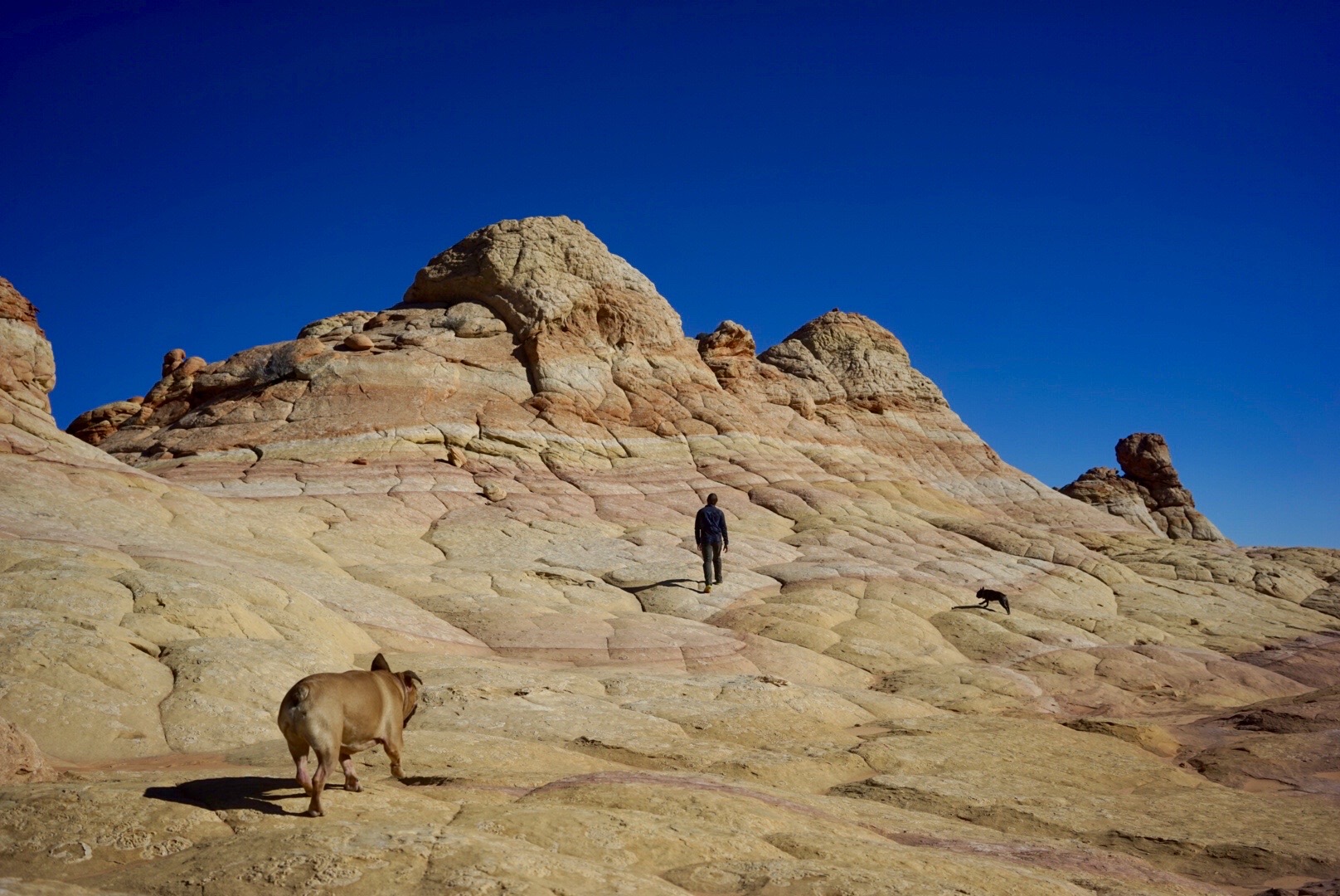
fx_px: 1304
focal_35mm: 35
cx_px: 670
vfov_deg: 37.9
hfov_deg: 54.4
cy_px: 448
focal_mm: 35
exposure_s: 1/2500
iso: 100
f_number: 4.5
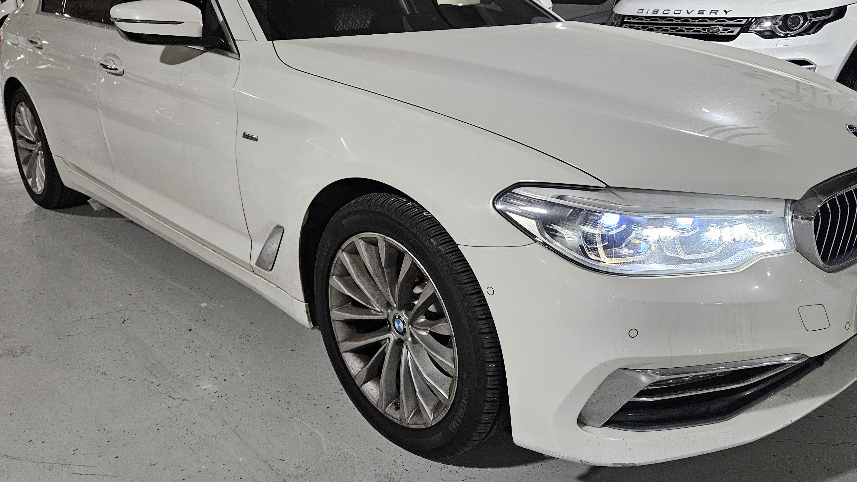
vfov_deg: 38.6
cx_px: 467
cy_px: 174
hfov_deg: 64.2
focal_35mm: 30
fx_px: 682
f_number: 1.8
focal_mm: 5.4
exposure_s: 1/120
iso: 500
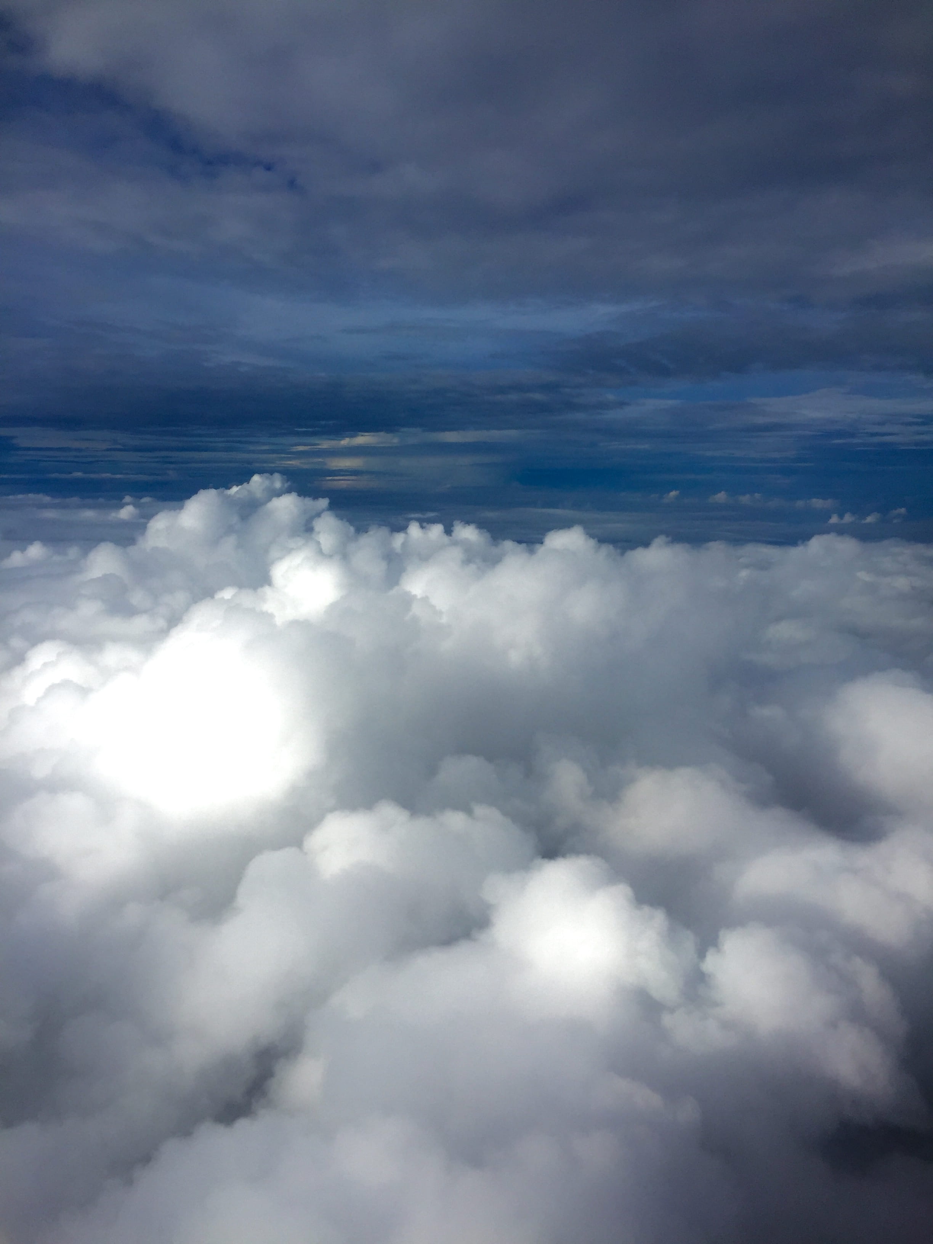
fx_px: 1042
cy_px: 622
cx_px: 466
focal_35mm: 29
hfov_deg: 48.2
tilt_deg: -6.7
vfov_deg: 61.7
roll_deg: -0.6
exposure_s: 1/4950
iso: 32
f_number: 2.2
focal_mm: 4.15
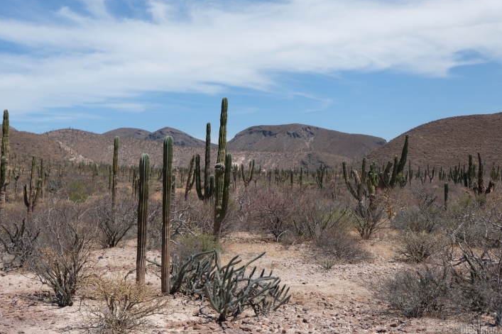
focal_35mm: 43
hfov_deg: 45.4
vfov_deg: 31.2
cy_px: 150
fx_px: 599
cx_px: 236
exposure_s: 1/3800
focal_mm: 25.4
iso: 200
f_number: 3.2
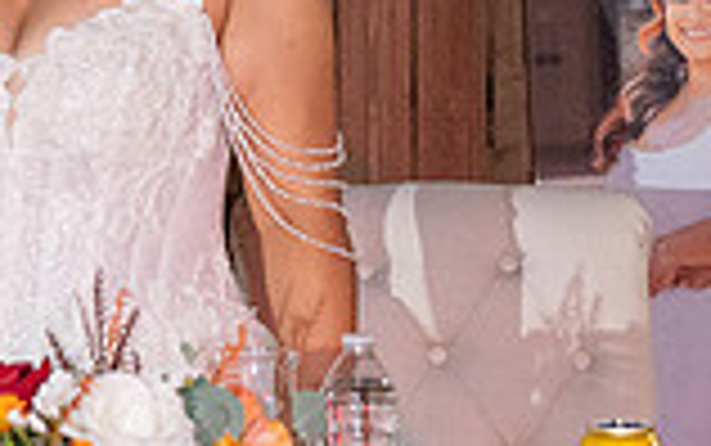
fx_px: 4537
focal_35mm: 234
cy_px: -118
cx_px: -475
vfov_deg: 5.6
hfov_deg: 8.7
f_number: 4
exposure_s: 1/160
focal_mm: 59
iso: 3200
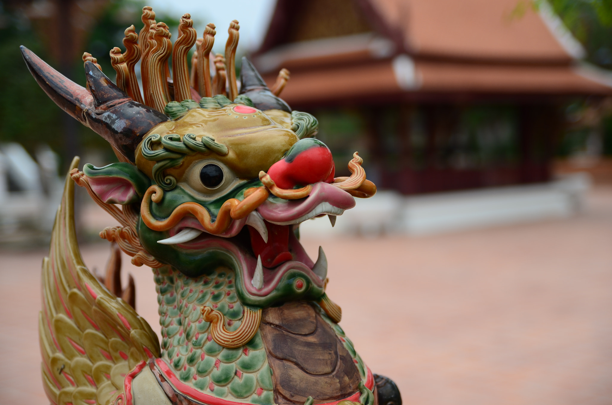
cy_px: 202
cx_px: 306
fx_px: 1069
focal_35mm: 63
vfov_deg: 21.5
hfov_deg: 32.0
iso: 100
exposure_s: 1/800
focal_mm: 42
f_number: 2.8
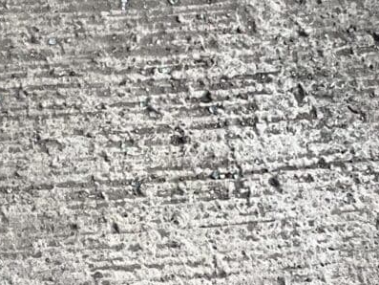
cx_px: -562
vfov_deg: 9.6
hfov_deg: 11.7
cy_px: -429
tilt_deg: -62.1
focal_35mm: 134
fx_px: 1468
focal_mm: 5.1
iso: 50
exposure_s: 1/2268
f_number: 1.6
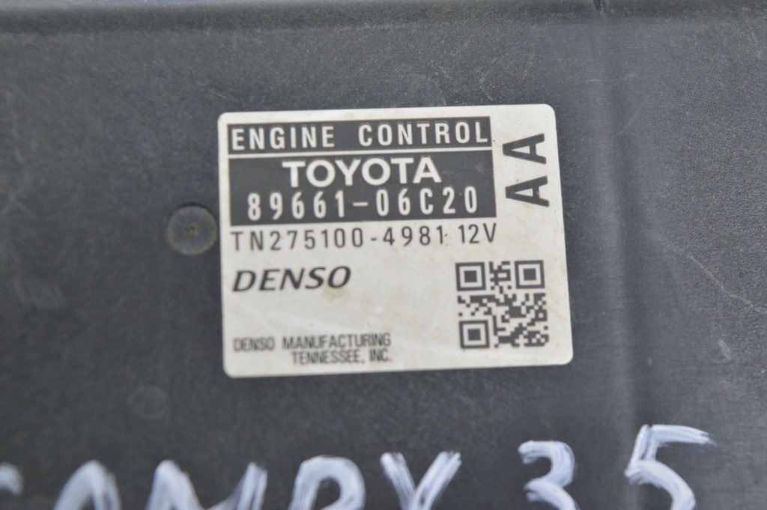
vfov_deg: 16.5
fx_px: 1756
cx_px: 384
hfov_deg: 24.6
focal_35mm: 82
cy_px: 255
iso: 800
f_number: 5.6
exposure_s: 1/40
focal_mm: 55
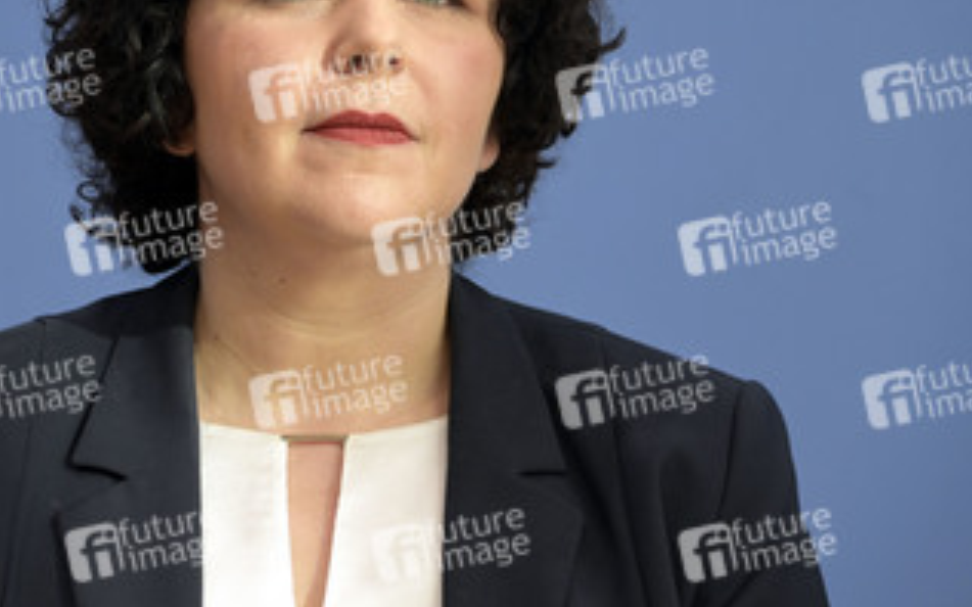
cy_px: 162
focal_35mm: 261
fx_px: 6913
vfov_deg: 5.0
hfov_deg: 8.0
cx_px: 369
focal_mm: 180
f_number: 5.6
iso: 3200
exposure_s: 1/640
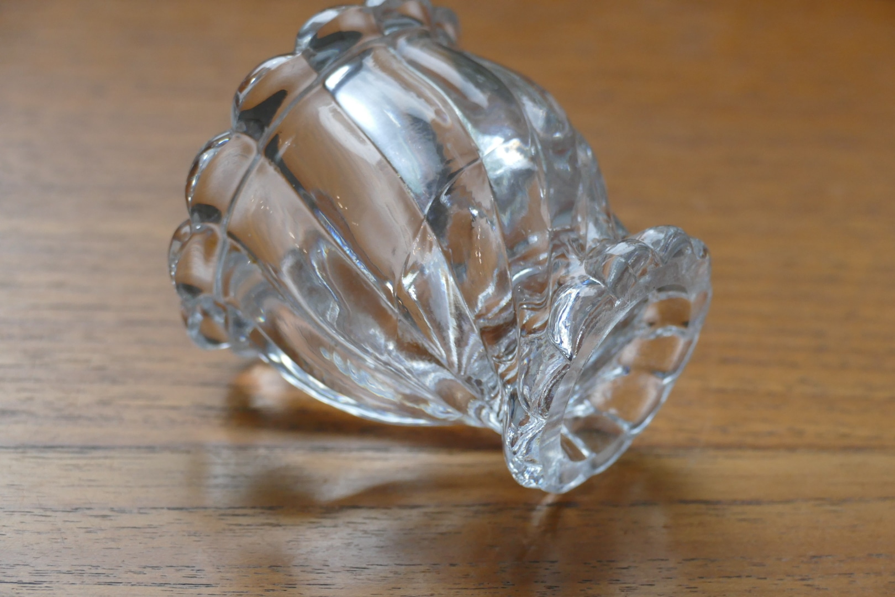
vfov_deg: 10.9
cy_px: 298
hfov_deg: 16.3
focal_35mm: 126
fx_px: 3132
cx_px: 448
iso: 800
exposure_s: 1/80
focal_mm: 45.89
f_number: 3.9
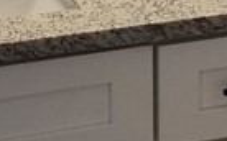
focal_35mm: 205
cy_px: -184
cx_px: 311
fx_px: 1267
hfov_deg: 10.0
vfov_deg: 6.1
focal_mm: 5.4
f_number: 1.8
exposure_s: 1/120
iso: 80
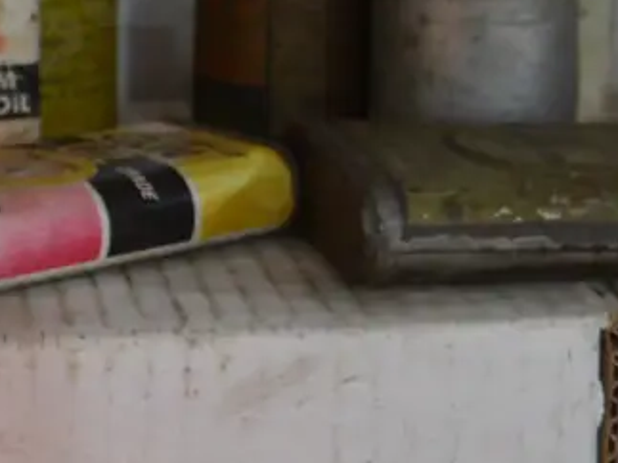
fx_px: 2266
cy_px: -94
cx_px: 199
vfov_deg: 11.4
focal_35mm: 127
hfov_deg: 15.5
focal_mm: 20
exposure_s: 1/60
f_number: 4.5
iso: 2000
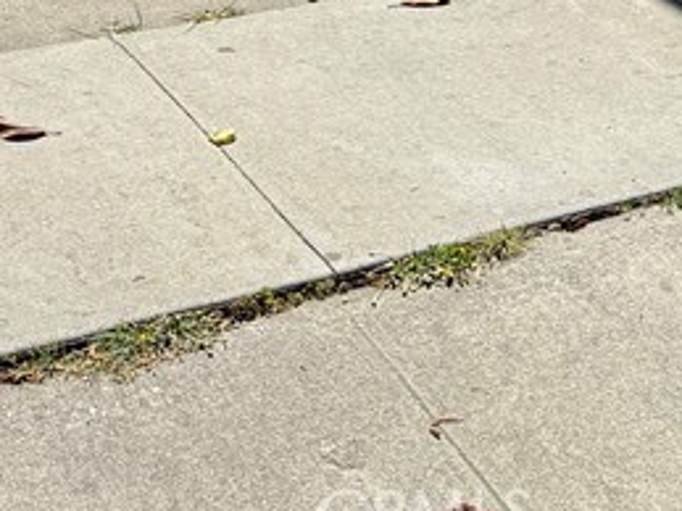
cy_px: -798
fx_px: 1871
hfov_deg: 20.5
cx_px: 527
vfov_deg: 11.9
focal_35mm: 95
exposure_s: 1/4673
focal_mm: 6.76
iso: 80
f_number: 1.78
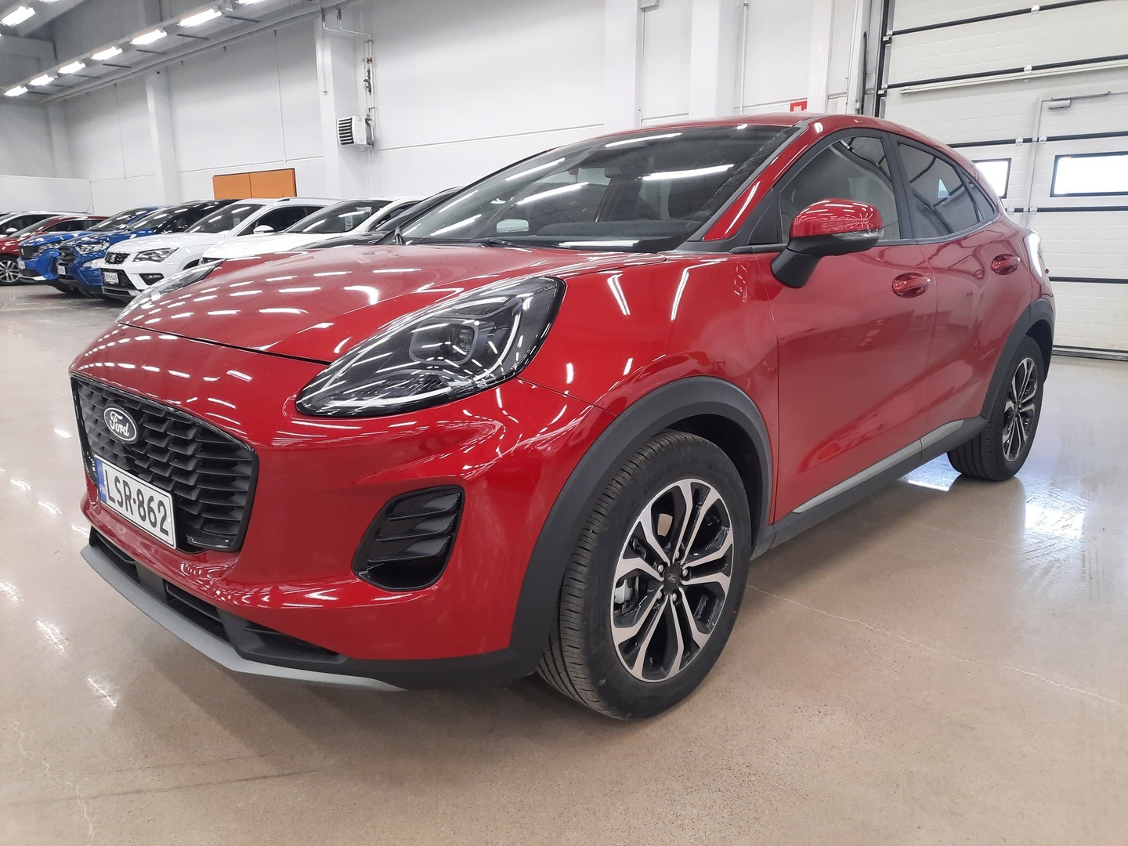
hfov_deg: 69.4
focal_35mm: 25
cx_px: 564
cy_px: 423
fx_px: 815
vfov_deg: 54.9
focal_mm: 4.6
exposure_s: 1/50
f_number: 2
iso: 200
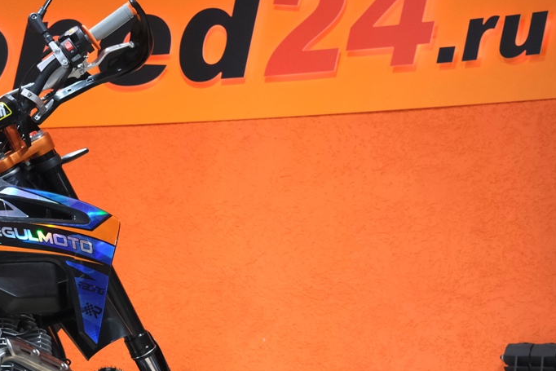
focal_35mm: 115
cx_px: -61
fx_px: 1776
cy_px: 275
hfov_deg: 17.2
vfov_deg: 11.9
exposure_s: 1/100
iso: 1600
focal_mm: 32.5
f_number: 4
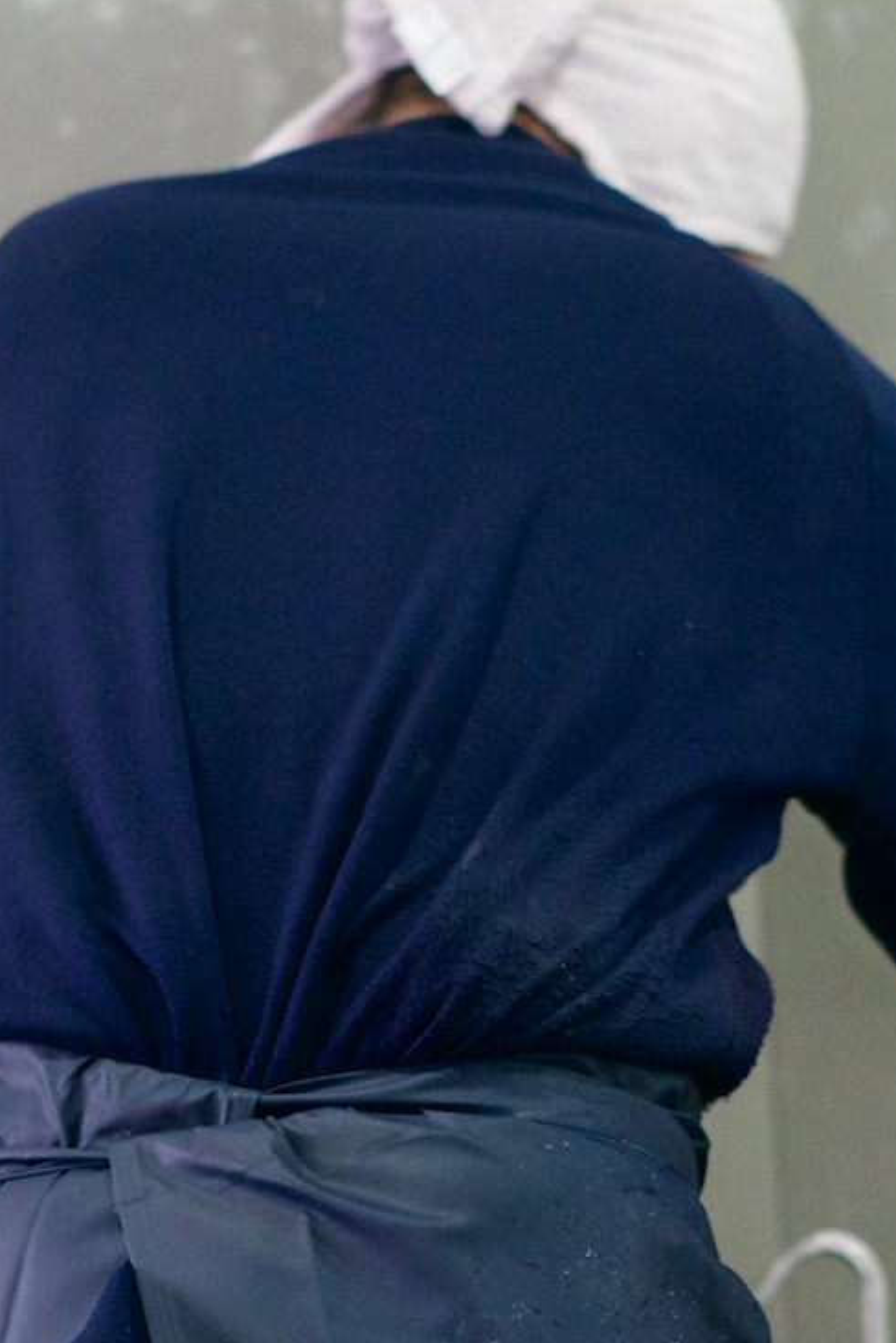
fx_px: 6458
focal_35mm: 173
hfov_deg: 7.9
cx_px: 394
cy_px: 1093
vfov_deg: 11.8
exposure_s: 1/160
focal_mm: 55
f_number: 2
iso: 4000
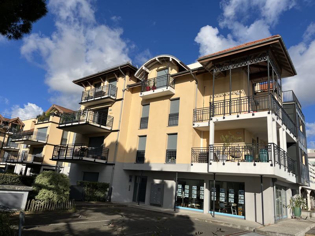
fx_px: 237
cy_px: 118
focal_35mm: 26
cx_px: 158
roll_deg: -4.5
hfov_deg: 67.3
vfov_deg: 53.1
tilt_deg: +14.5
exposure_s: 1/6494
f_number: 1.6
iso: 50
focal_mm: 5.1
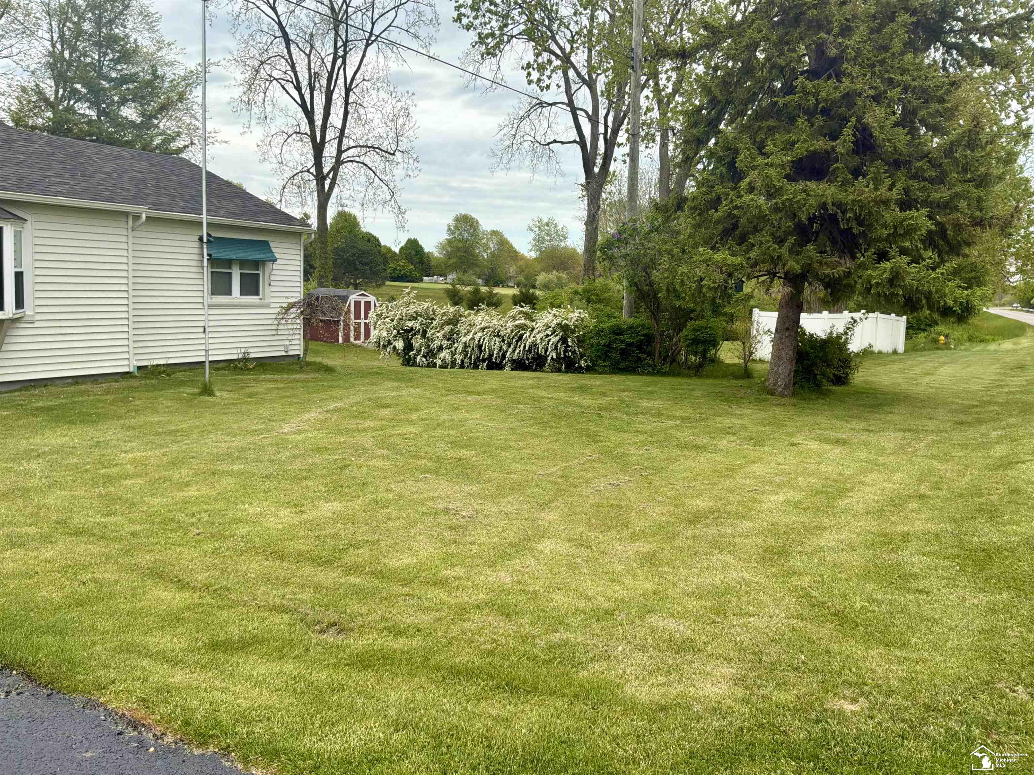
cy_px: 388
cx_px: 517
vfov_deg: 49.7
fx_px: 836
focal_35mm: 28
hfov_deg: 63.4
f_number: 1.8
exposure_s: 1/1121
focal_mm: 3
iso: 25
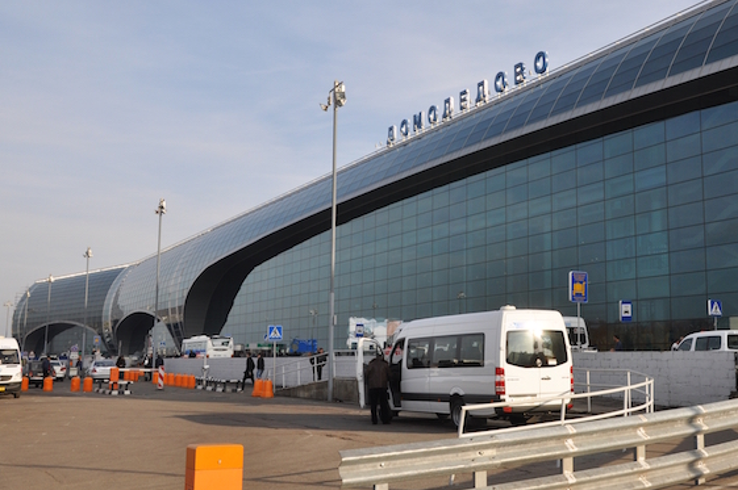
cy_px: 194
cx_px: 476
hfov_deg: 41.5
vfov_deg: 28.5
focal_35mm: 47
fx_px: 963
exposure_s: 1/320
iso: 200
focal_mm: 24
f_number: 9
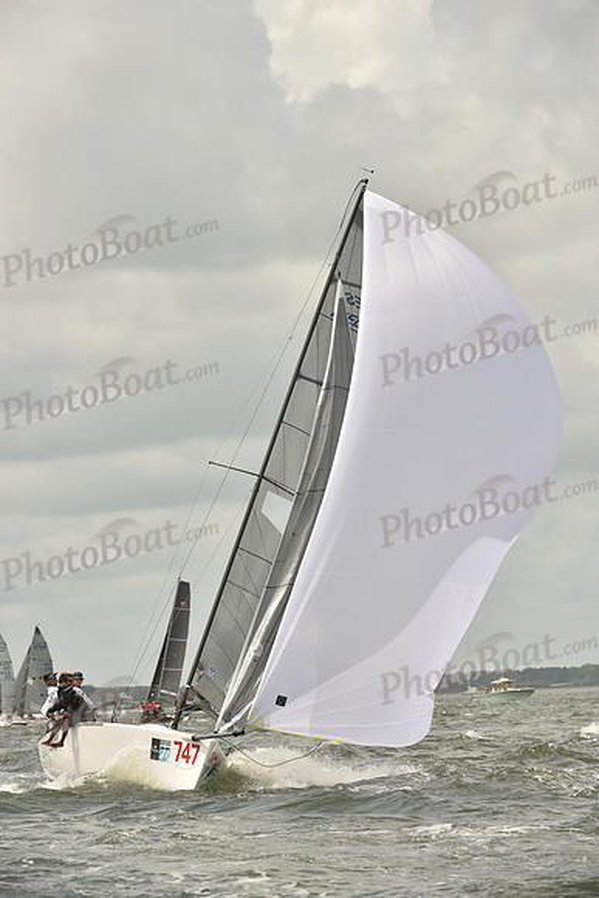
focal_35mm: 200
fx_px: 4988
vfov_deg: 10.3
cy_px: 449
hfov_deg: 6.9
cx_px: 300
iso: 320
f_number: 8
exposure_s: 1/1250
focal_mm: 200
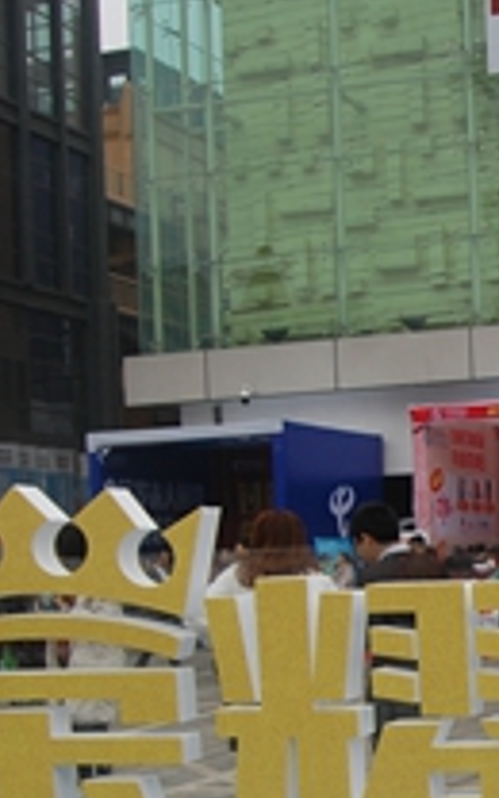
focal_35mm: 66
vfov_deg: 30.4
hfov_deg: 17.6
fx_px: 1436
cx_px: 752
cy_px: 622
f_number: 6.3
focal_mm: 18
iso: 400
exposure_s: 1/160
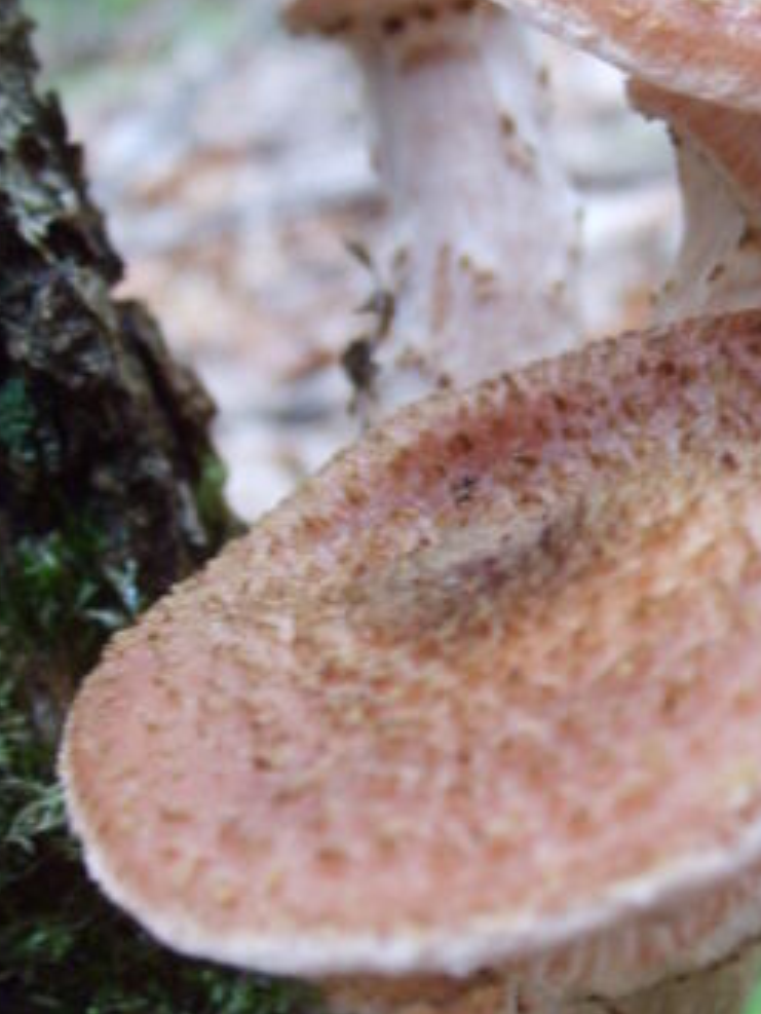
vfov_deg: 27.0
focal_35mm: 72
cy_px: 584
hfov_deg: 20.3
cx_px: 585
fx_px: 2109
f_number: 2.8
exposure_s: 1/30
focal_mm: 5.8
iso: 140
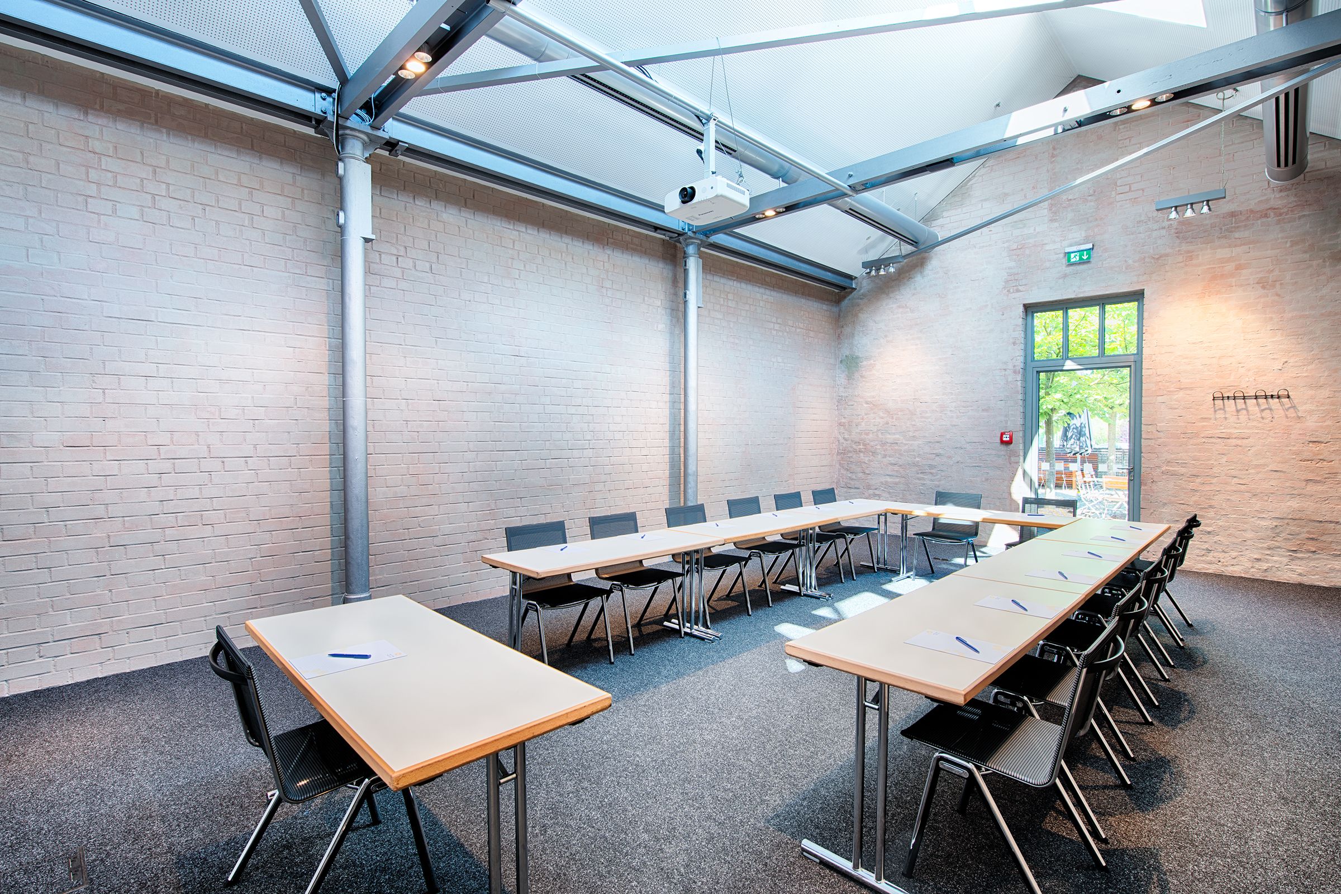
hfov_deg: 93.3
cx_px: 670
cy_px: 447
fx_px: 633
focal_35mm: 17
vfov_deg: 70.4
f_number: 8
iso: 100
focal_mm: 17
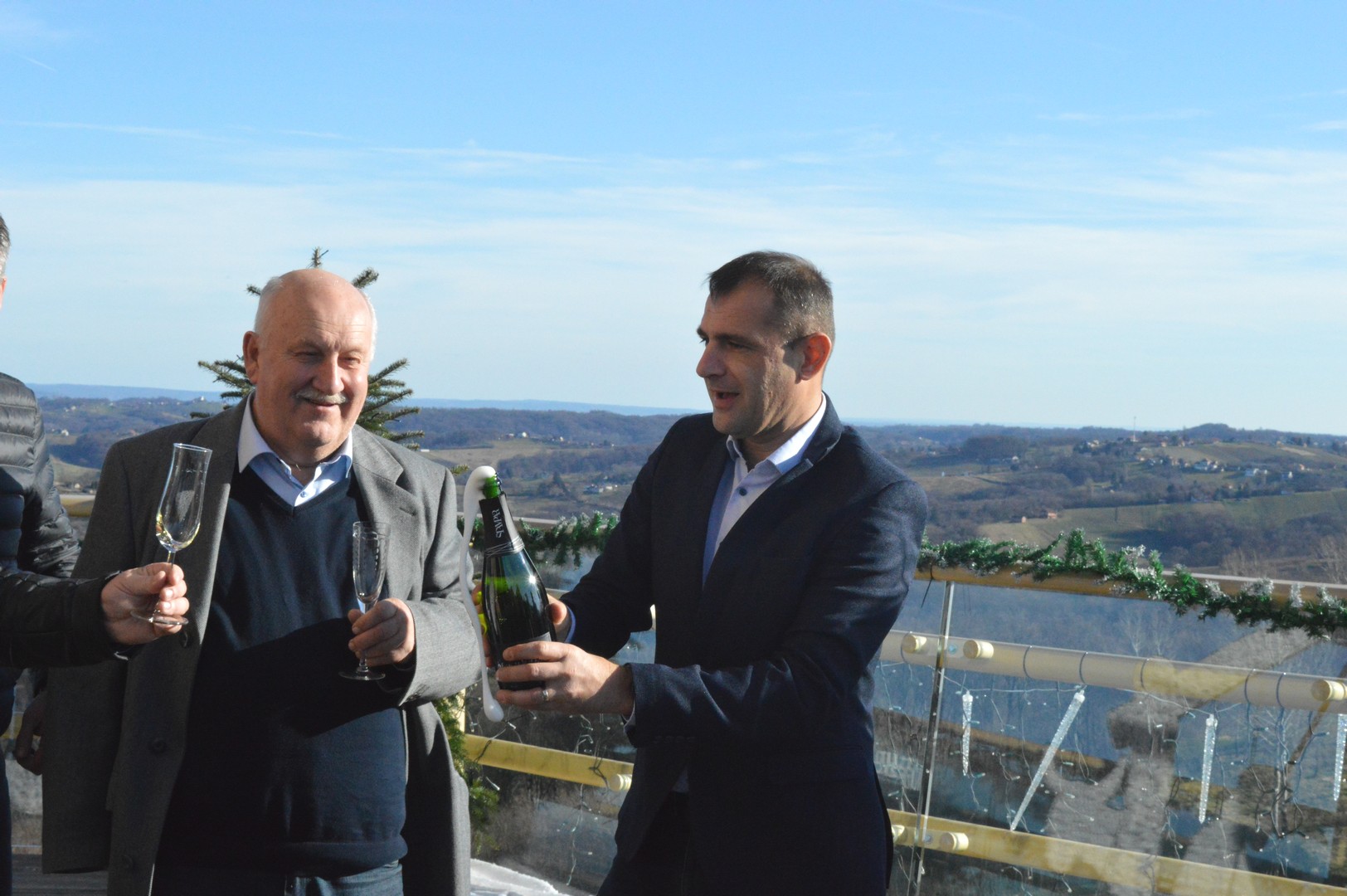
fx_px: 2355
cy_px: 448
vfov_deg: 21.5
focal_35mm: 63
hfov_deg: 31.9
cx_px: 674
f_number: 18
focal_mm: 42
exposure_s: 1/1250
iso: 3200
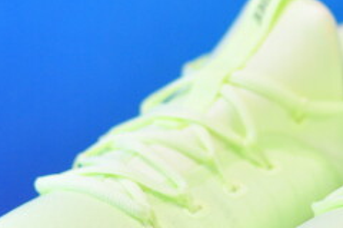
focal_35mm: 250
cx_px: 337
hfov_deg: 8.2
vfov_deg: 5.5
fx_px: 2377
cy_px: 58
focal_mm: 50
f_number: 2.2
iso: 250
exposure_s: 1/320
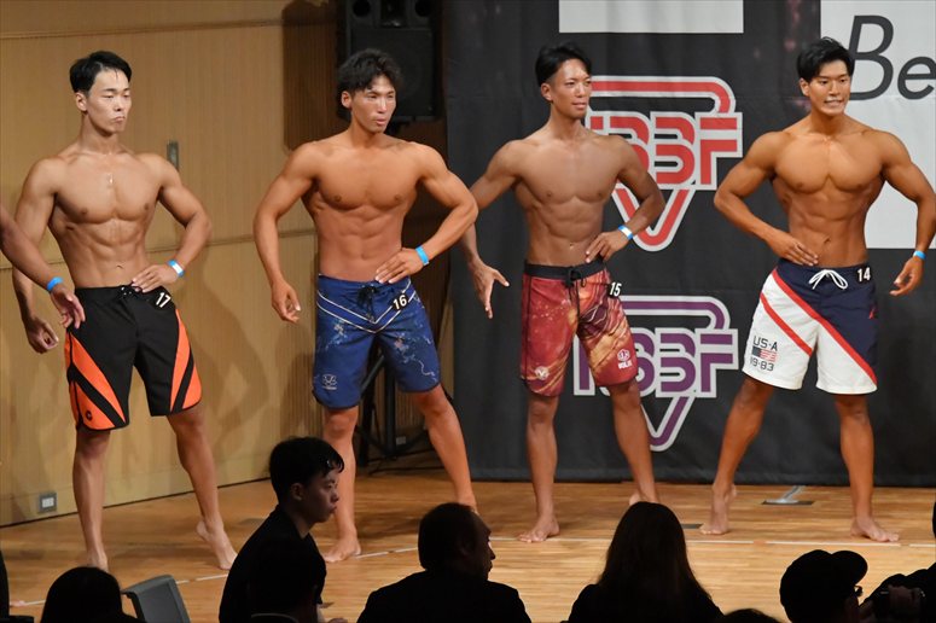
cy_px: 312
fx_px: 6627
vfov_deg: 5.4
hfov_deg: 8.1
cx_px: 468
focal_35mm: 255
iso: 9000
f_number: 5.6
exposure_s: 1/400
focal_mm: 170
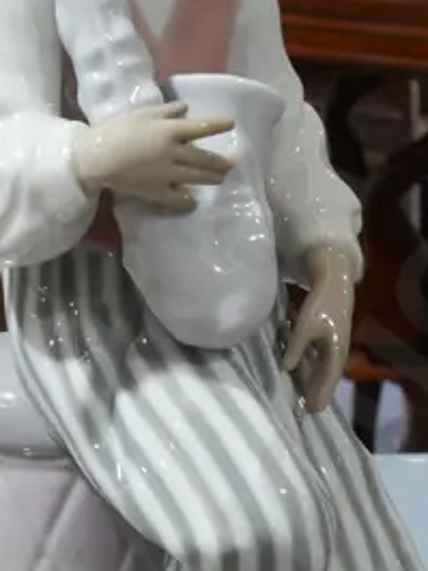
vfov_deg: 17.8
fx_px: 1779
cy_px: 543
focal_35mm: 108
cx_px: 254
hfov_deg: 13.7
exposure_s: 1/60
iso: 1600
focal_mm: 14
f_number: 9
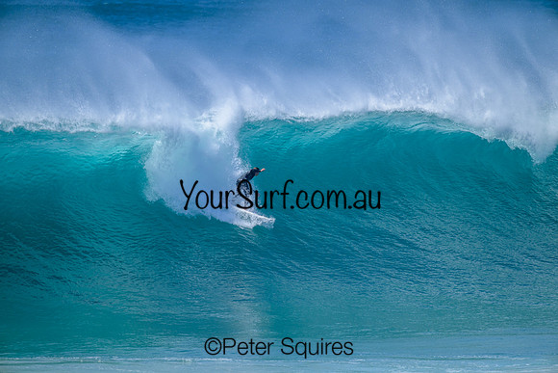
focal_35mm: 560
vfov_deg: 2.5
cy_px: 186
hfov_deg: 3.7
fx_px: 8682
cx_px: 279
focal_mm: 560
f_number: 8
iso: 500
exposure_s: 1/1600
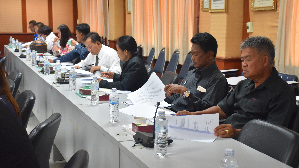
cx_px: 149
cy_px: 74
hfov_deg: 37.5
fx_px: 440
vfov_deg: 21.6
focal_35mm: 56
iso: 900
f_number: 4.2
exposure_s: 1/60
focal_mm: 35
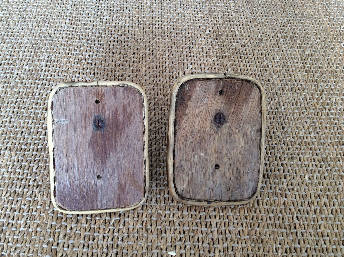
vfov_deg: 39.6
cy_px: 125
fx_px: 357
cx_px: 152
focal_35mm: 36
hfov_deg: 51.3
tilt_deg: -54.4
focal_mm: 3.3
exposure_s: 1/33
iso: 40
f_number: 2.4
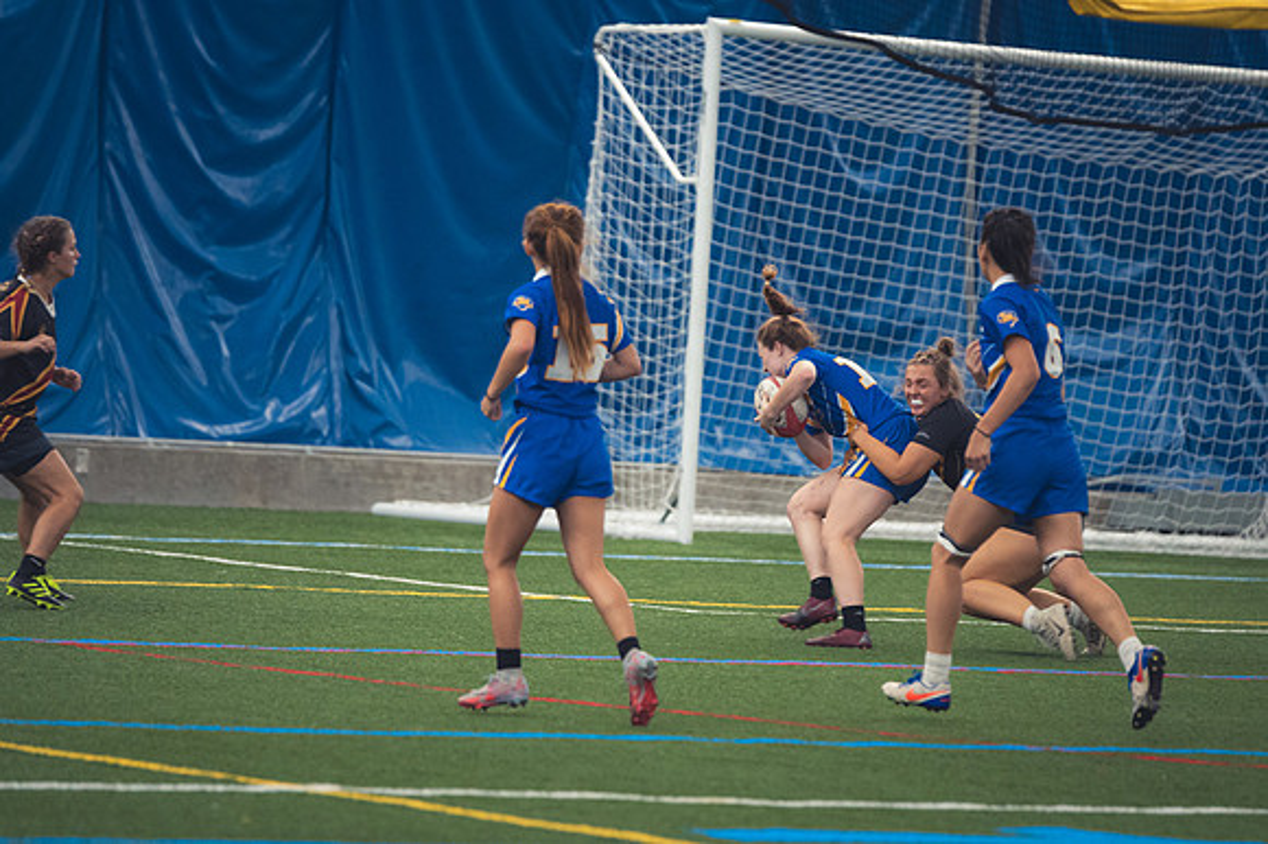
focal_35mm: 300
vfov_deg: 4.6
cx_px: 634
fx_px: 10560
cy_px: 422
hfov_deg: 6.9
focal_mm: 200
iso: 2200
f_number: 2.8
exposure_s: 1/320
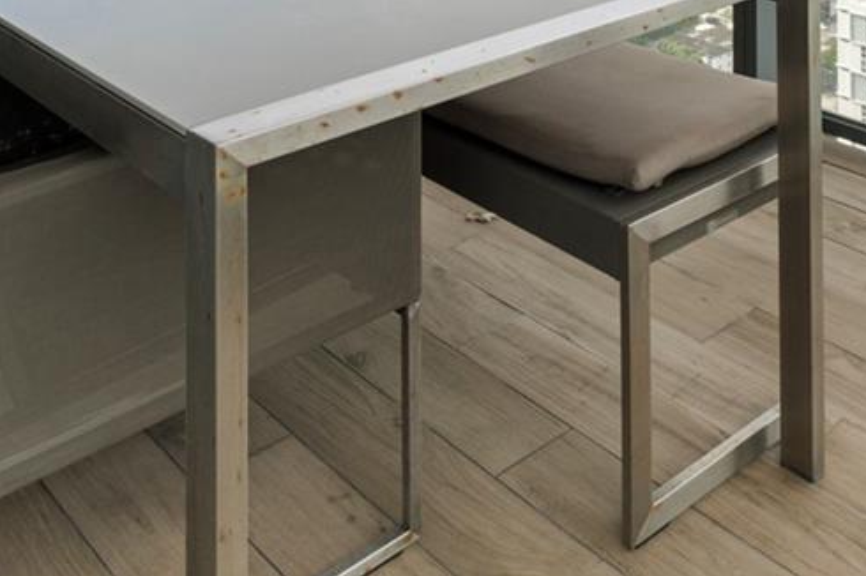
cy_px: -360
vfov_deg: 21.5
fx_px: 1178
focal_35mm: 49
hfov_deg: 38.7
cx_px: 705
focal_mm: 10
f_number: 9
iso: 100
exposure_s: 1/25
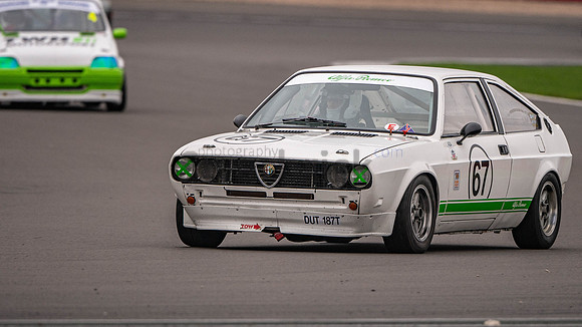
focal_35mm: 695
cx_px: 347
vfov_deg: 1.7
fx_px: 10729
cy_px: 171
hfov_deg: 3.1
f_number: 5.6
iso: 900
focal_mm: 500
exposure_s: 1/640
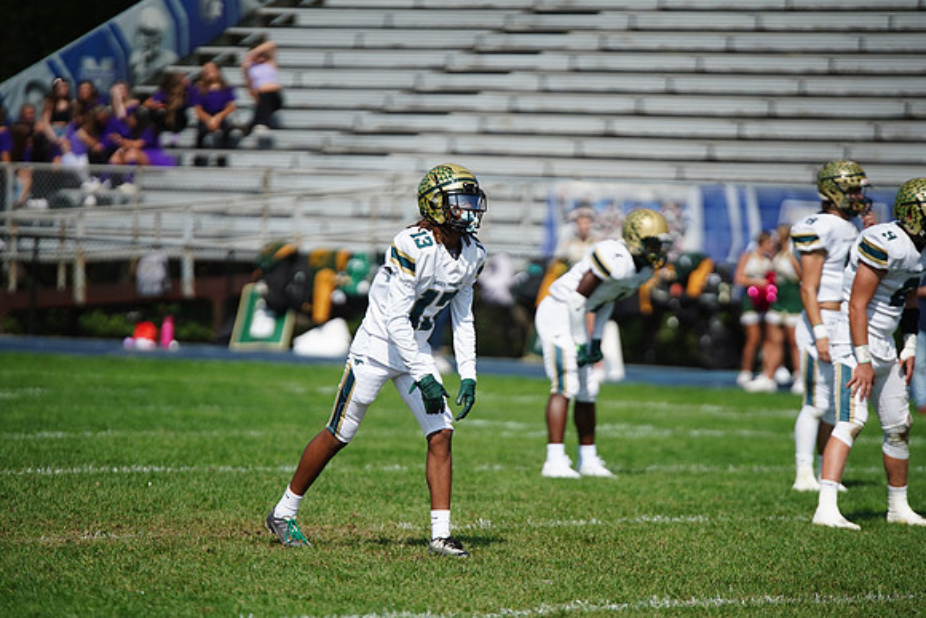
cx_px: 463
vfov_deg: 4.6
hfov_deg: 6.9
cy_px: 309
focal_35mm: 300
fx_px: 7718
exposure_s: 1/8000
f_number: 2.8
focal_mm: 300
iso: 400
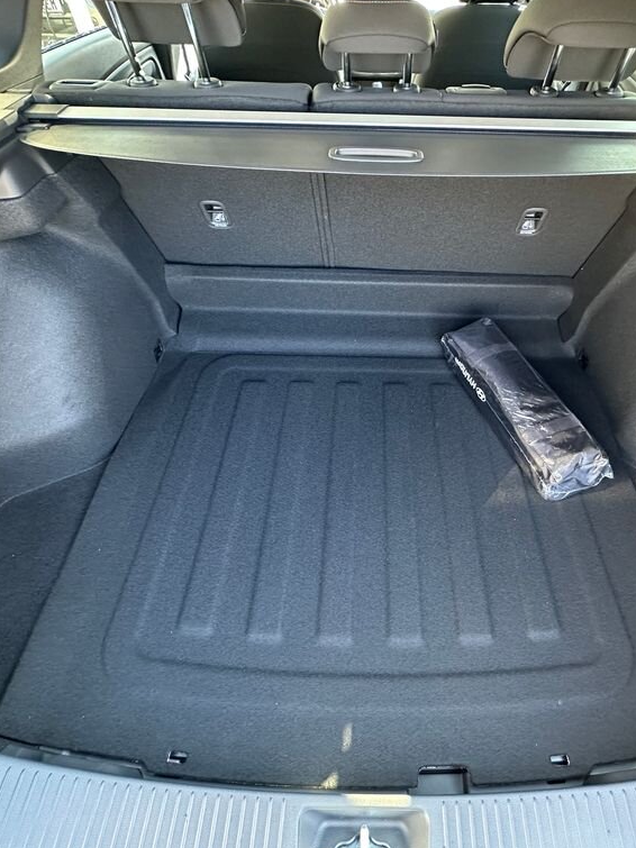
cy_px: 422
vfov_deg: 84.7
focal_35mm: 19
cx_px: 372
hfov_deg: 68.2
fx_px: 466
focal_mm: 2.22
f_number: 2.2
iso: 500
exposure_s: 1/60
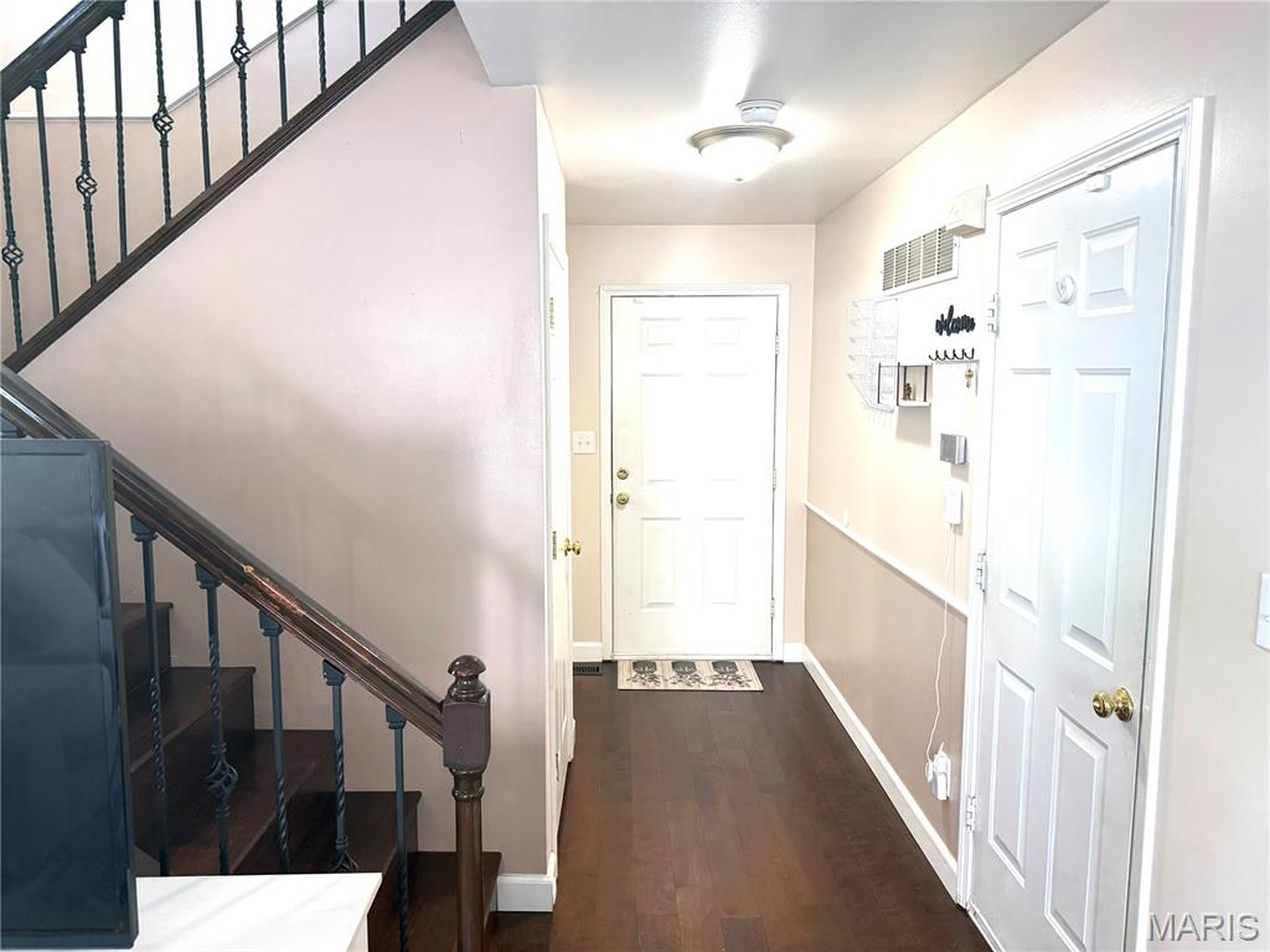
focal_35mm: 24
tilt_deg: -3.6
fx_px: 881
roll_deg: +0.0
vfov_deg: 56.8
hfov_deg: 71.6
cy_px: 476
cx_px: 635
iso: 200
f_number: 1.78
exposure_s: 1/120
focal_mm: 6.76
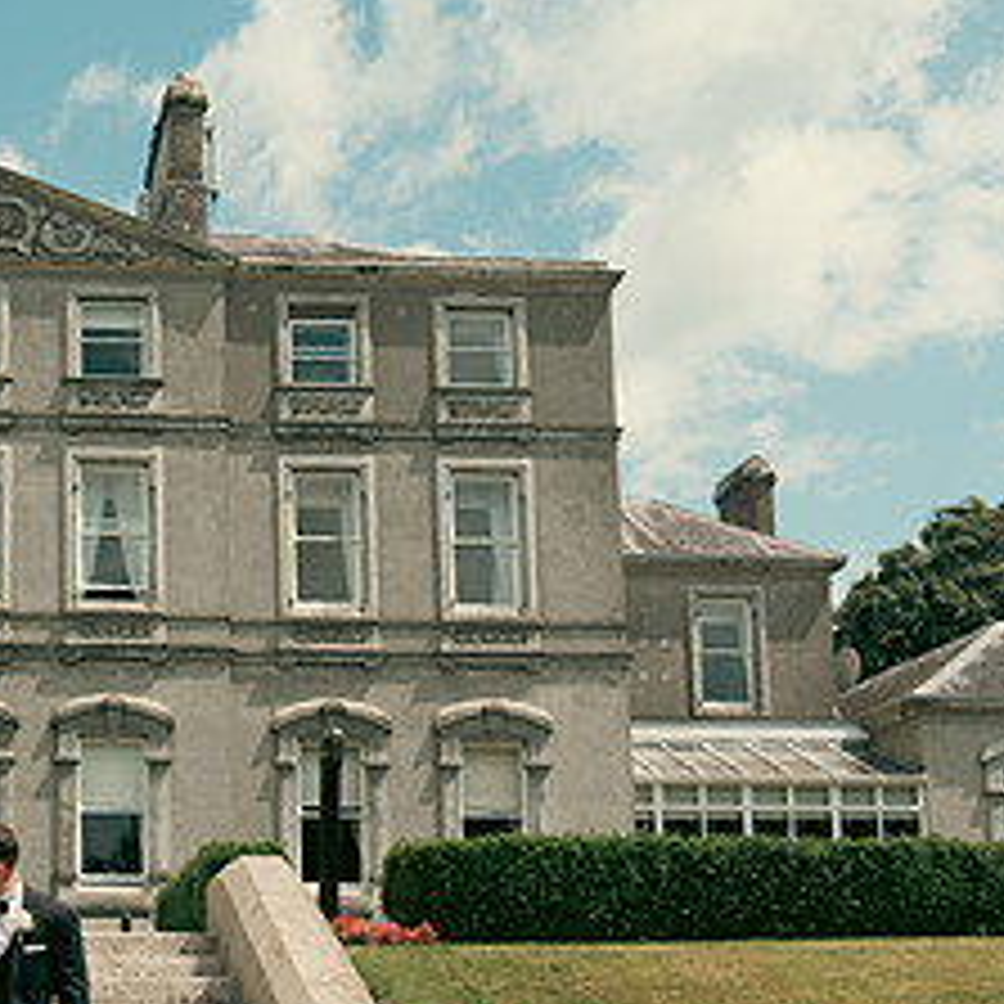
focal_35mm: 62
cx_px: 36
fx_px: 2034
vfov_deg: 27.3
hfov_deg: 26.5
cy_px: 754
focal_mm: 28
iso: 125
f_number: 3.5
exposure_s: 1/1250
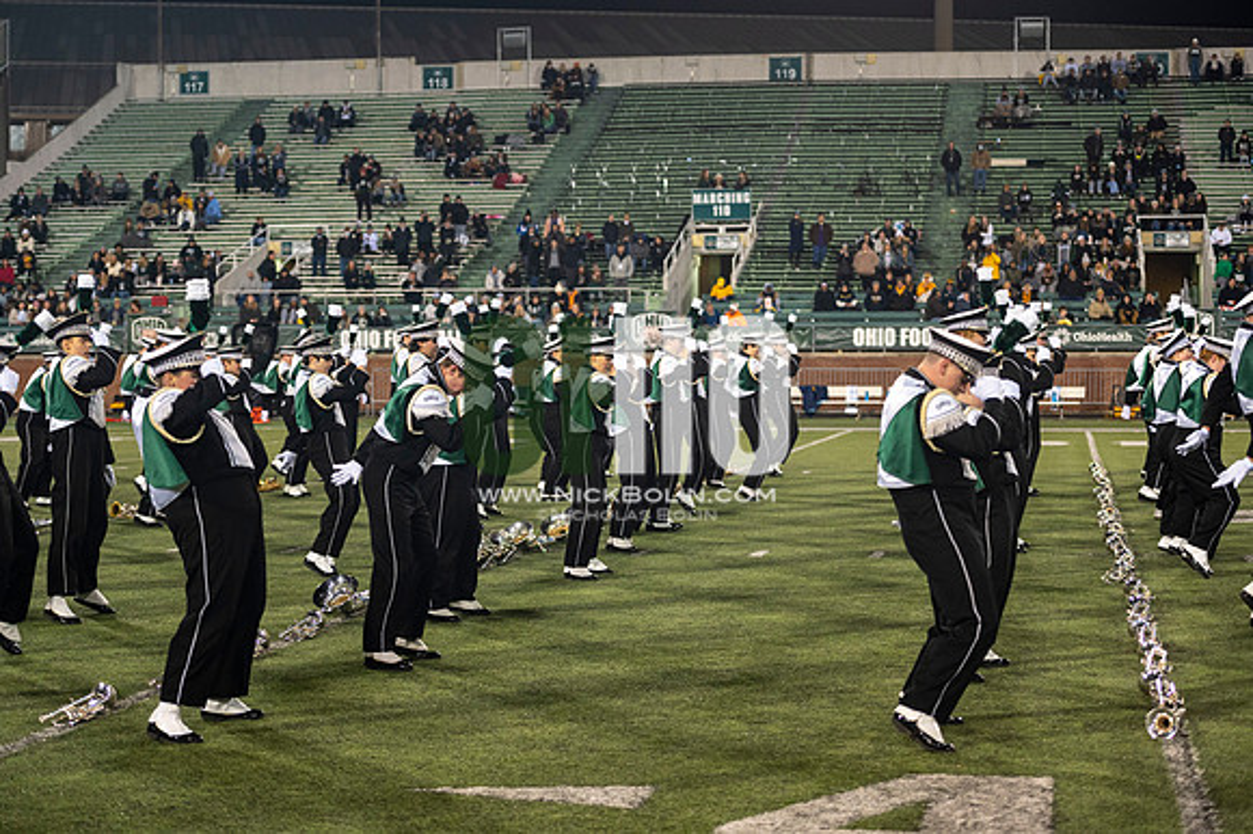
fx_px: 2435
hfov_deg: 28.9
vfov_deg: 19.4
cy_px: 417
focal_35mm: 70
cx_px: 626
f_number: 2.8
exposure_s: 1/500
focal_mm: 70
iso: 1000
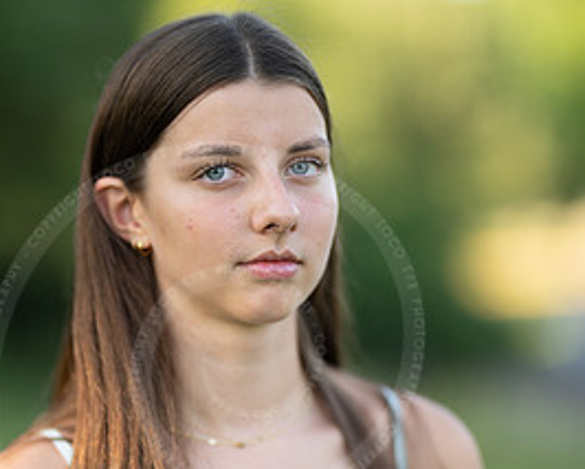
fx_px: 2338
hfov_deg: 14.3
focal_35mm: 135
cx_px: 273
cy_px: 410
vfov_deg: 11.4
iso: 200
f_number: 1.2
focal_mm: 85
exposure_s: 1/1600
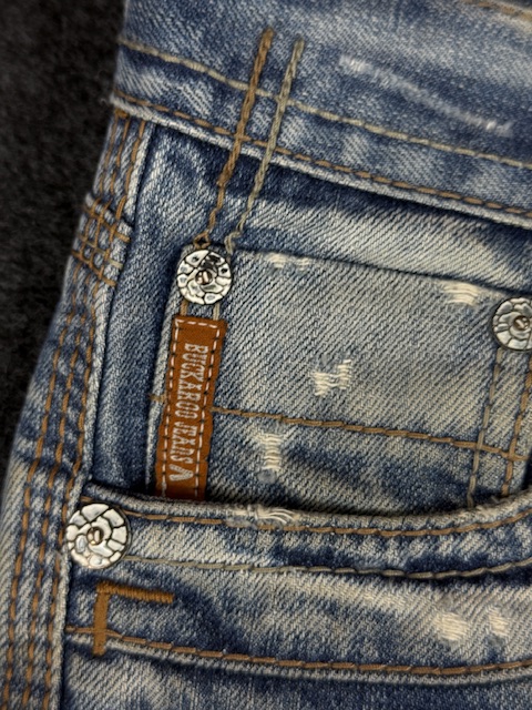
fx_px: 984
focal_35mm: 48
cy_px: 355
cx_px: 266
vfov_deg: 39.7
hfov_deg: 30.3
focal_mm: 6.76
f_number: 1.78
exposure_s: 1/50
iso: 64
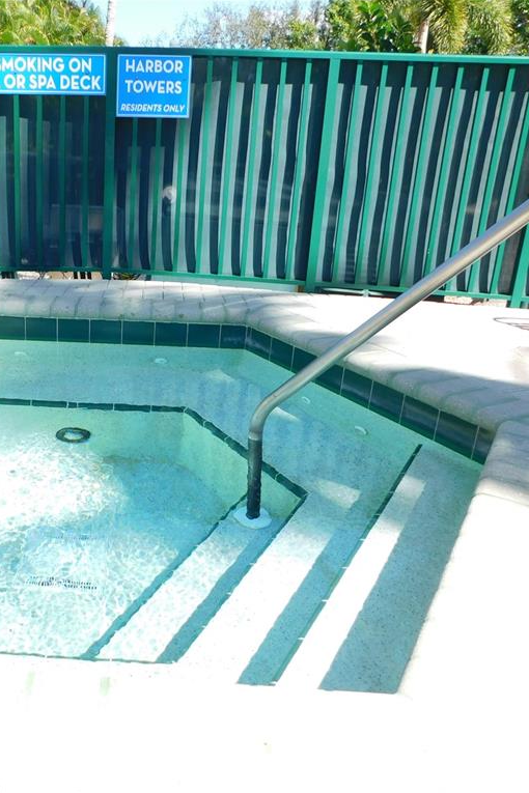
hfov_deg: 39.5
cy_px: 397
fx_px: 705
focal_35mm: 32
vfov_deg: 58.7
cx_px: 106
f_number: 3
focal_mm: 4
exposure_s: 1/640
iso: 125
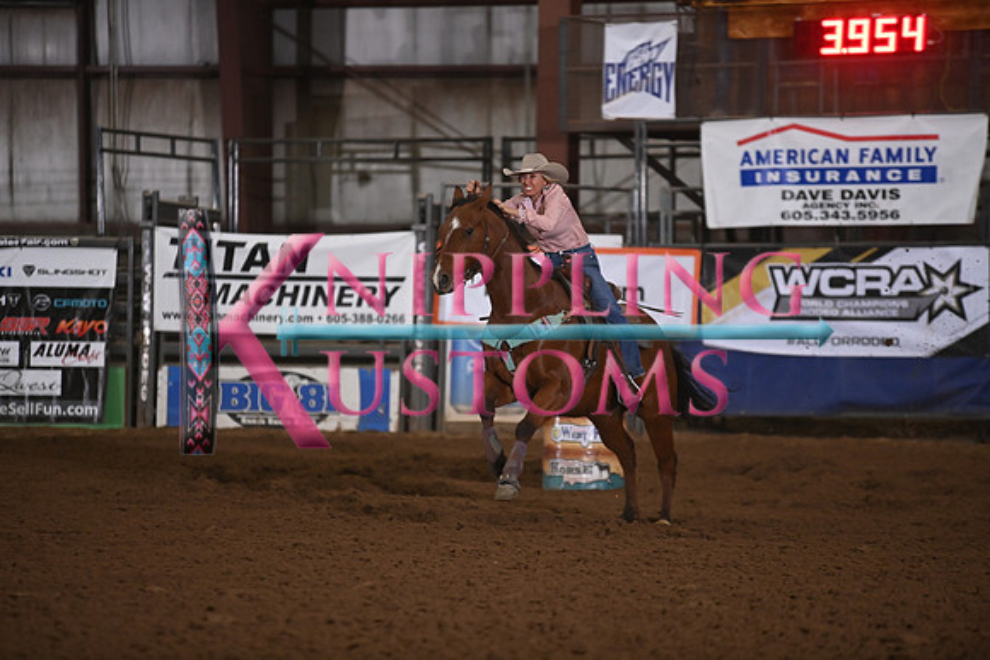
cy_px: 330
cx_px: 495
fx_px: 5501
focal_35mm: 200
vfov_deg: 6.9
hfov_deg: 10.3
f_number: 2.8
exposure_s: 1/500
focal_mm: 200
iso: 2500
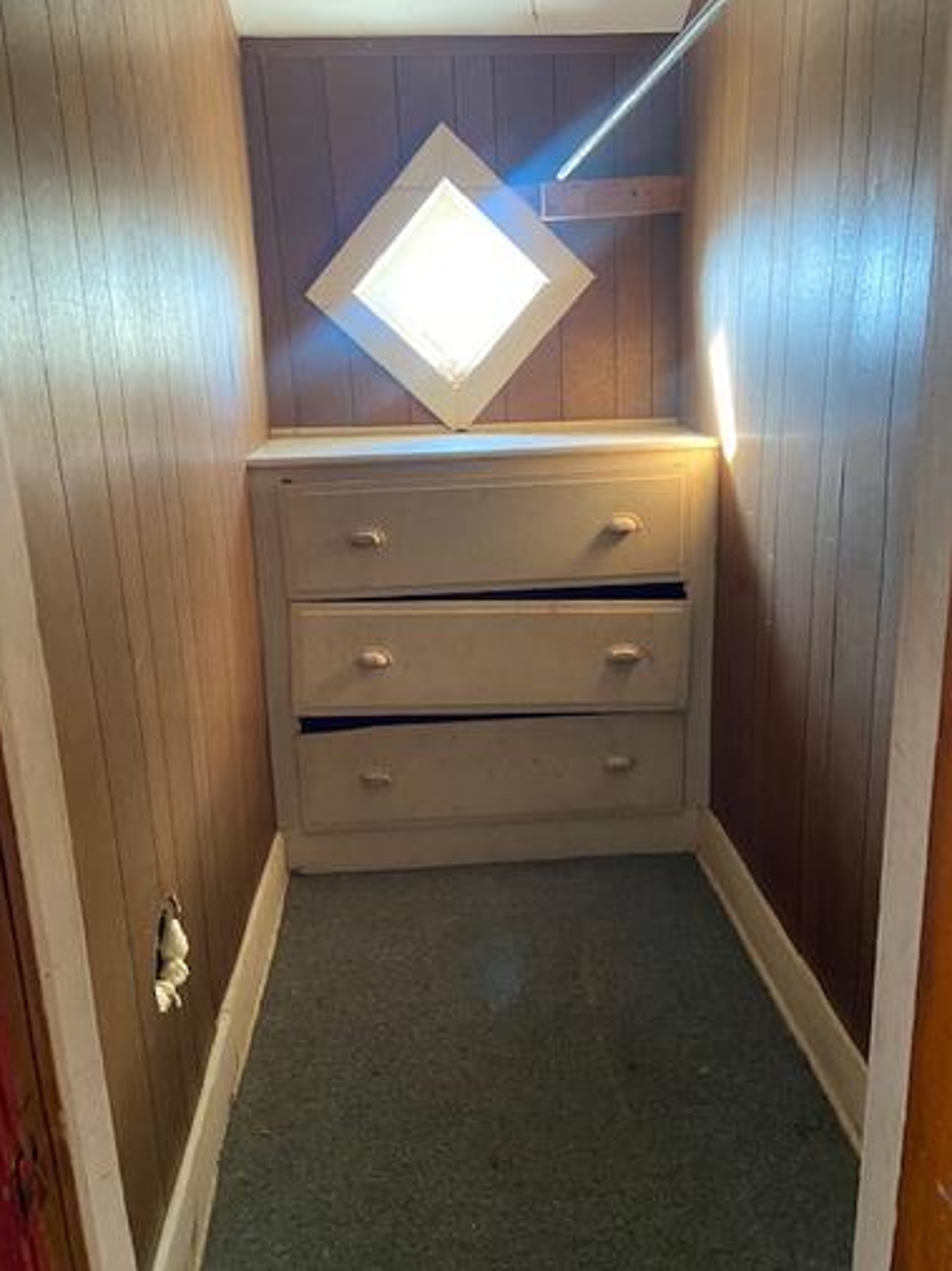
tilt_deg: -16.4
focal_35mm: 27
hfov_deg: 51.3
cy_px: 614
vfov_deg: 65.3
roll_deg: +2.9
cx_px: 465
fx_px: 991
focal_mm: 4.25
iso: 400
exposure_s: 1/60
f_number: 1.8
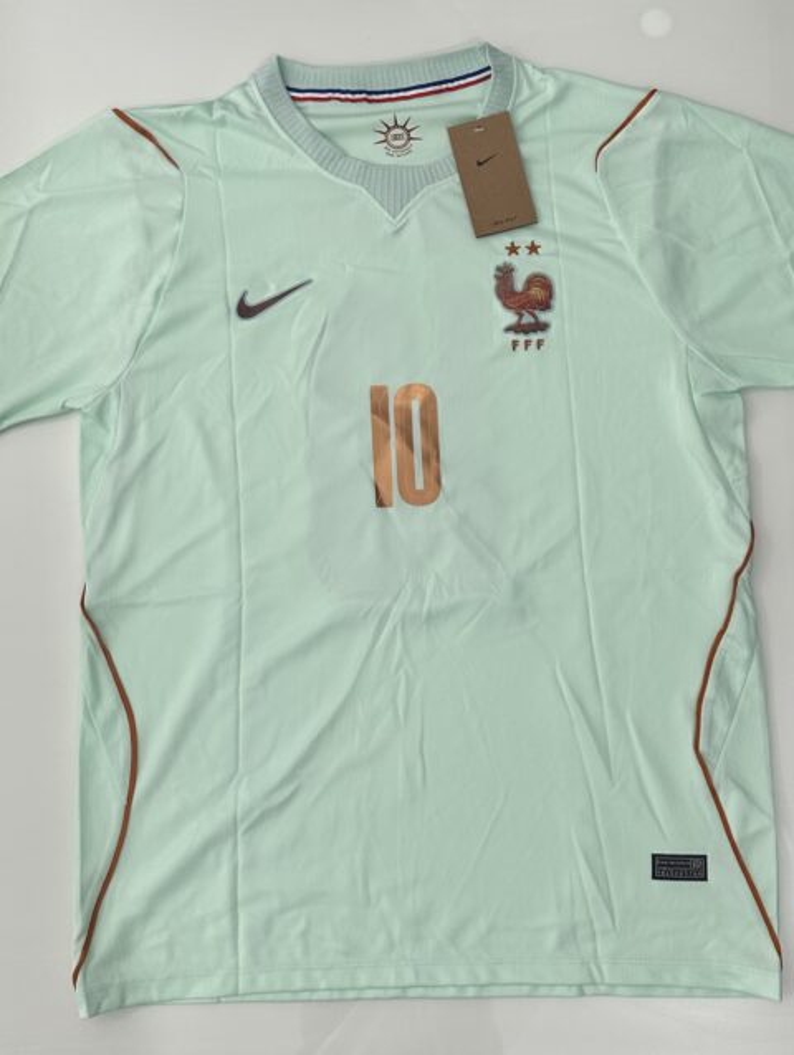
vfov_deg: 71.5
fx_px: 733
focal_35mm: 24
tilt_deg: -82.4
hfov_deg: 56.9
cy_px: 528
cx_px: 397
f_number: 1.78
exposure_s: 1/120
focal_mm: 6.86
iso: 125
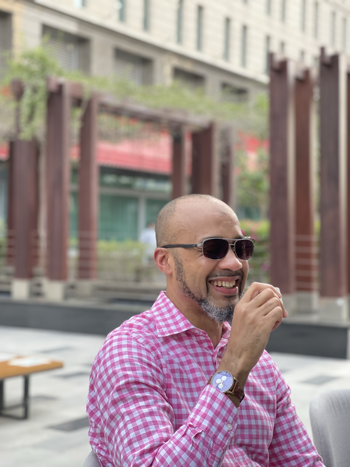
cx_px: 175
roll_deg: -1.2
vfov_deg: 30.3
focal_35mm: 64
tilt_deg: -0.3
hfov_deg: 22.9
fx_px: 863
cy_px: 234
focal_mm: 7.5
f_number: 2.2
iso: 125
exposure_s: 1/121
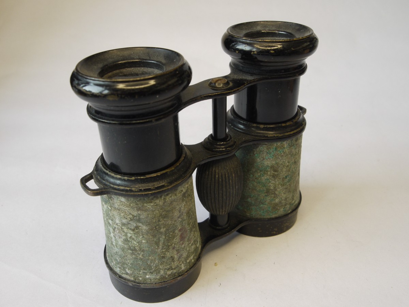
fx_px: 402
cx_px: 204
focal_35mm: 34
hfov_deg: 54.0
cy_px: 154
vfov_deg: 41.8
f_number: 9
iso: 400
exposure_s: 1/13
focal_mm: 17
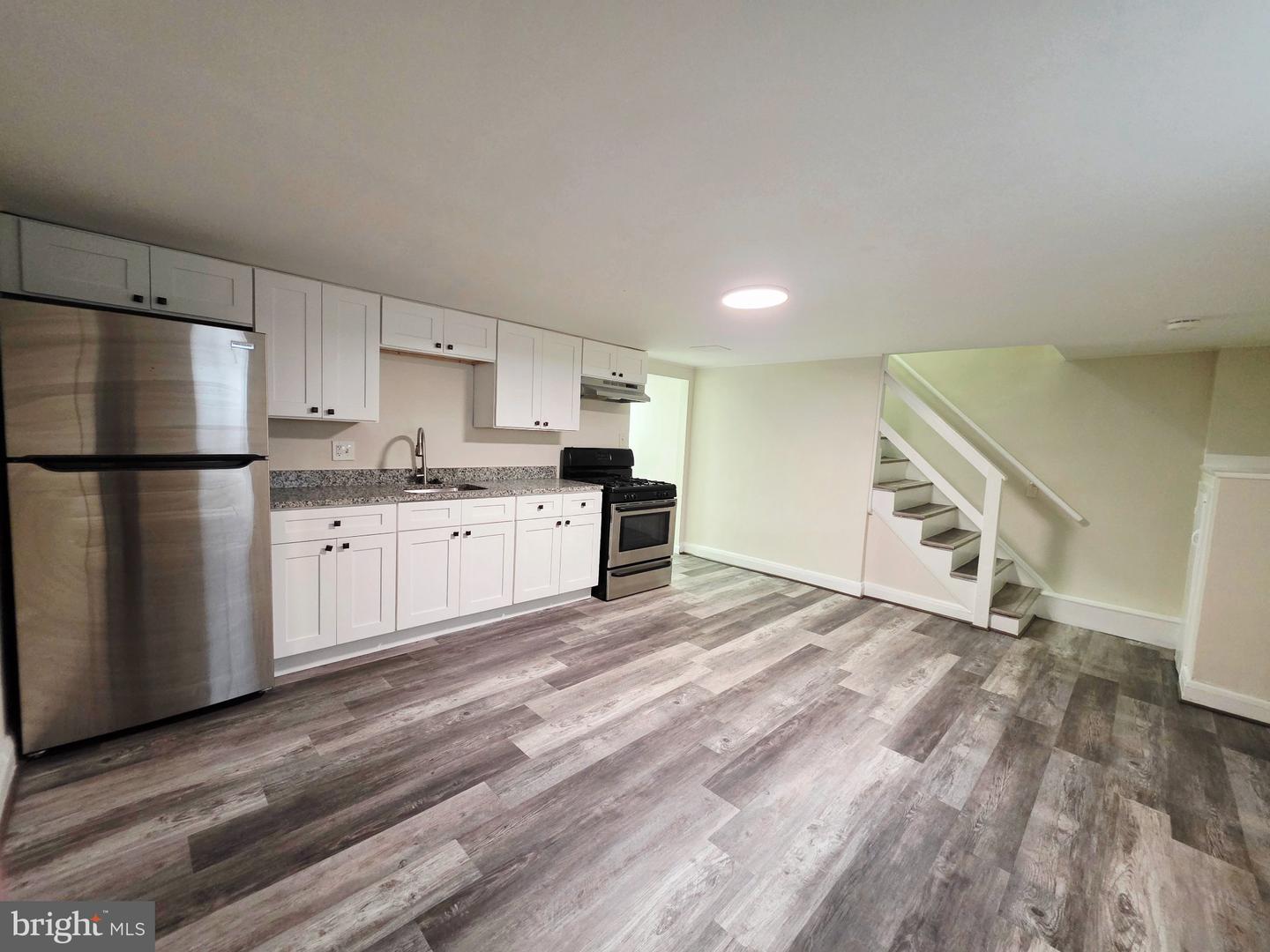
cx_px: 635
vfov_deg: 89.9
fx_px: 477
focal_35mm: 13
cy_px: 476
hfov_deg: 106.2
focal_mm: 2.2
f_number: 1.9
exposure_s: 1/60.2
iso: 640
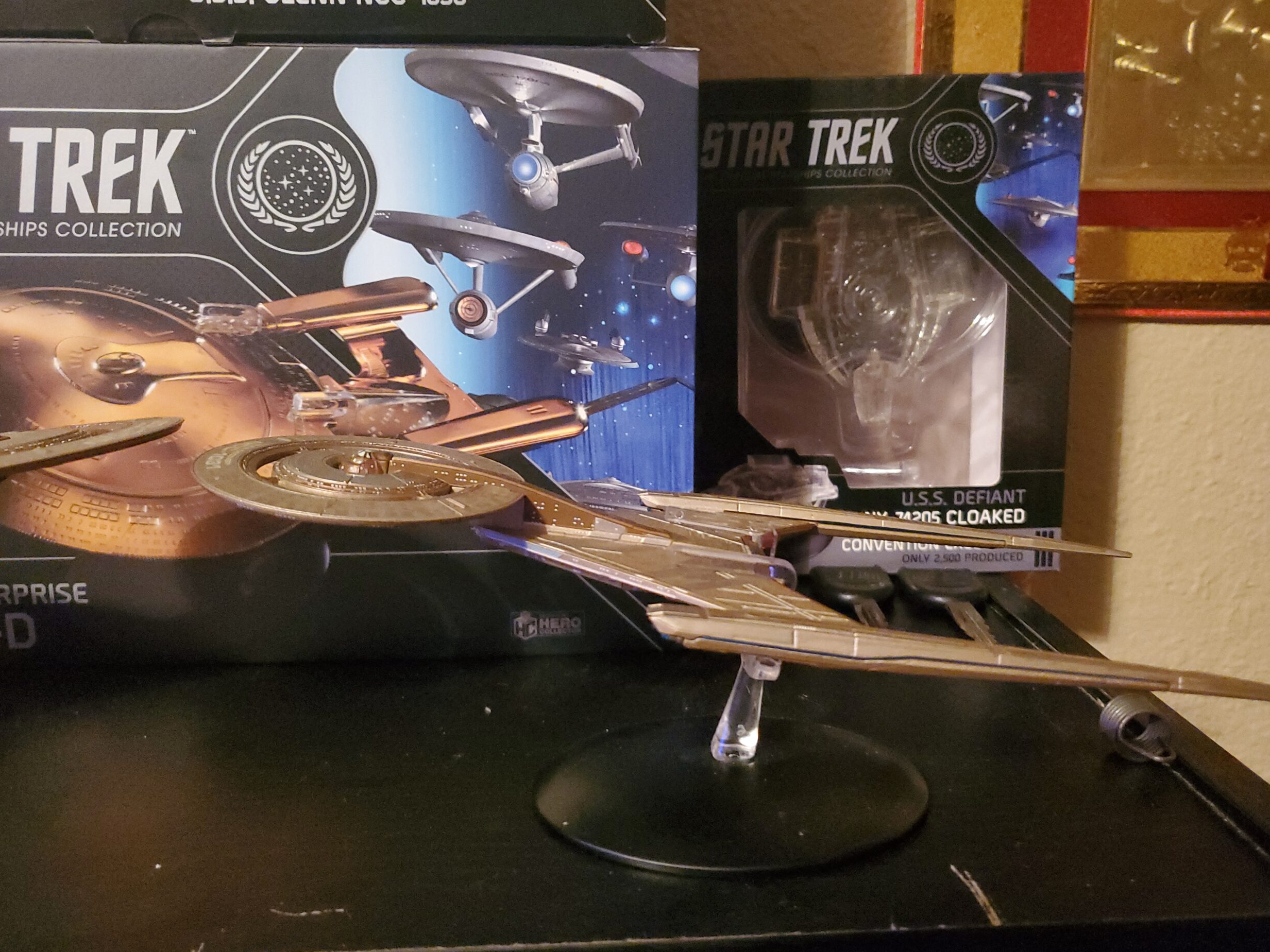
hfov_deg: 65.3
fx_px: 991
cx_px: 656
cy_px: 462
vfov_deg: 51.4
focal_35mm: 27
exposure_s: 1/15
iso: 761
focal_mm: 4.3
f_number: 1.5
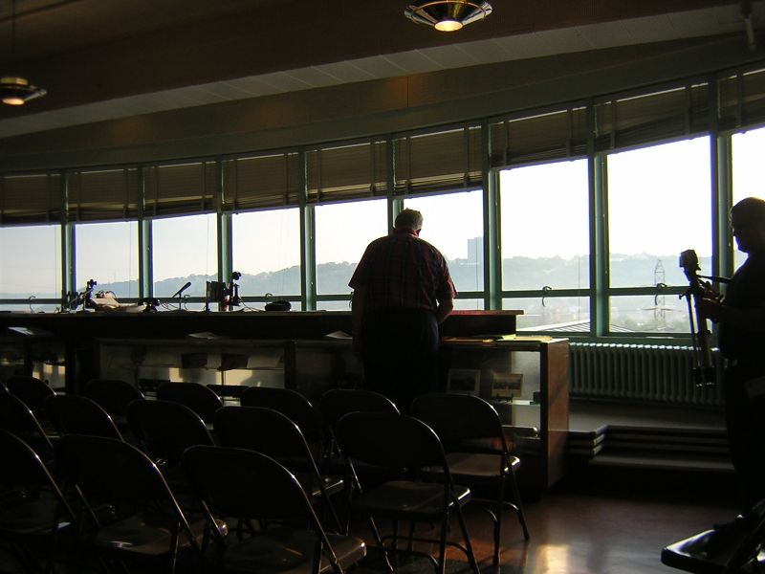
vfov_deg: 39.7
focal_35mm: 36
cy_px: 287
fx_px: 796
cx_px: 382
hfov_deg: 51.4
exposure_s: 1/204
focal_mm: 4.7
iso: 100
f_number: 2.6
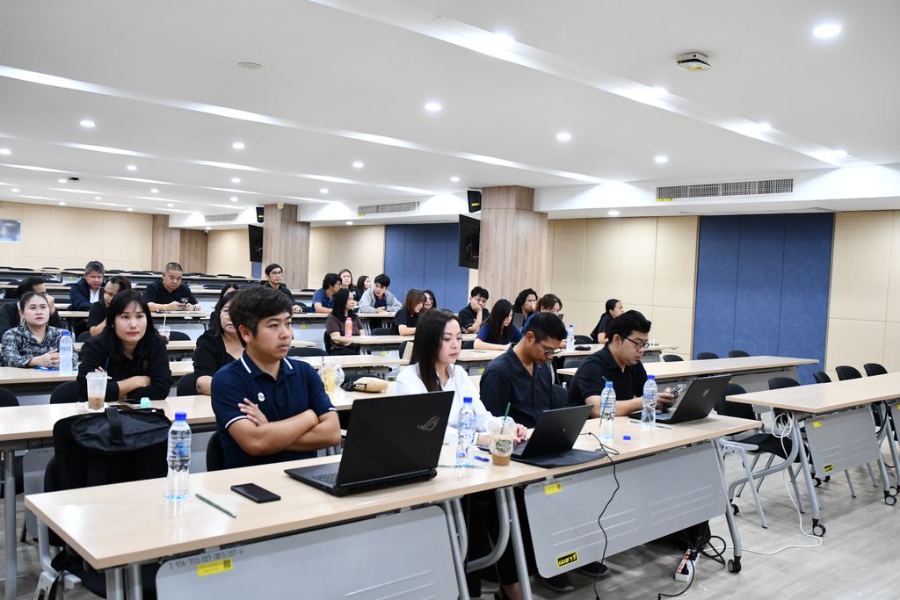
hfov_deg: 60.3
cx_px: 450
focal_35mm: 31
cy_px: 300
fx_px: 775
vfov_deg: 42.3
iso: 2200
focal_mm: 21
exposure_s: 1/125
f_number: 3.5
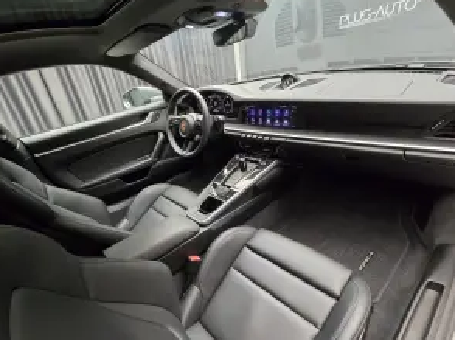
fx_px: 210
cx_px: 191
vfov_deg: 77.9
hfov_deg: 93.8
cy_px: 180
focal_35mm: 16
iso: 1000
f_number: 2.2
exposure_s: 1/50
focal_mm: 2.2
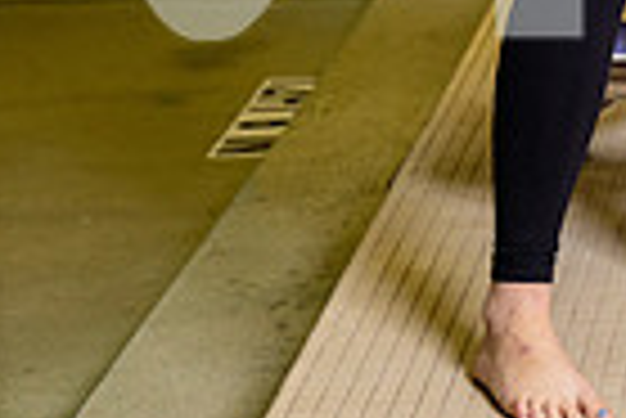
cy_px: -414
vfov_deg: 5.9
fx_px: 3951
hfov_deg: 9.0
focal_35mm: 227
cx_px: 658
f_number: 4
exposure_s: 1/200
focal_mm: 70
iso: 400
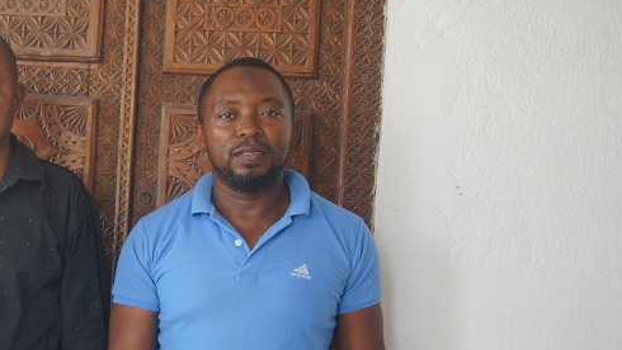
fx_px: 792
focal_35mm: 48
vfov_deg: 24.7
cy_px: 259
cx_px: 170
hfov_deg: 41.8
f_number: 4.5
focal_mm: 20
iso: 200
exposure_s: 1/40
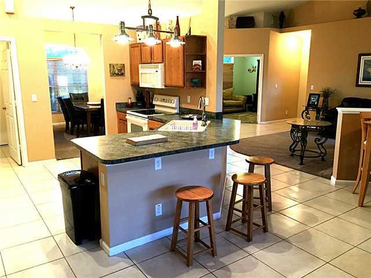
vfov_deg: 48.2
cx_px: 186
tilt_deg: -11.6
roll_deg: -0.1
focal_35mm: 29
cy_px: 139
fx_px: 311
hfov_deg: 61.7
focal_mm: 4.15
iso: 100
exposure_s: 1/15
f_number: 2.2
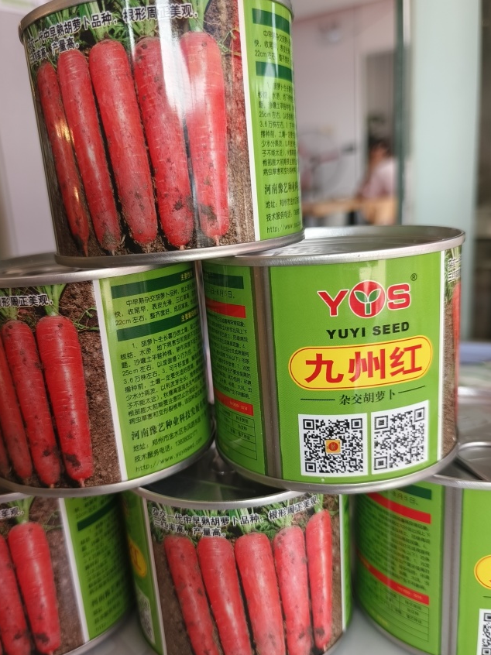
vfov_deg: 61.5
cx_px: 213
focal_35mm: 29
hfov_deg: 48.1
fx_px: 549
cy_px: 364
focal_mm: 5.5
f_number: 1.75
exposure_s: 1/108
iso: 72
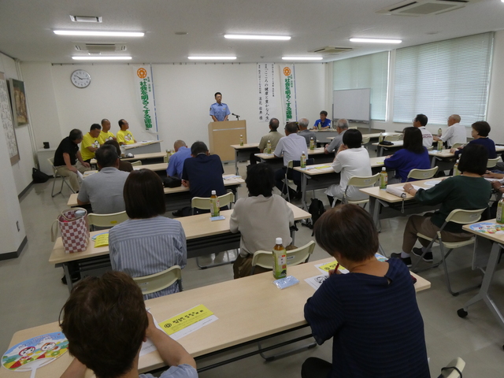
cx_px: 252
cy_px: 189
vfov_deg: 56.8
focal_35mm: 24
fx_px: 349
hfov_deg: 71.6
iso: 320
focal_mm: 4.3
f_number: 4.7
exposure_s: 1/60
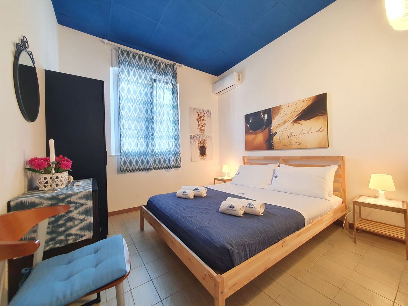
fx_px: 153
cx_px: 204
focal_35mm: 13
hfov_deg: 106.2
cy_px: 153
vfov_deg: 89.9
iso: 160
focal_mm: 1.8
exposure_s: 1/50
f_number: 2.2
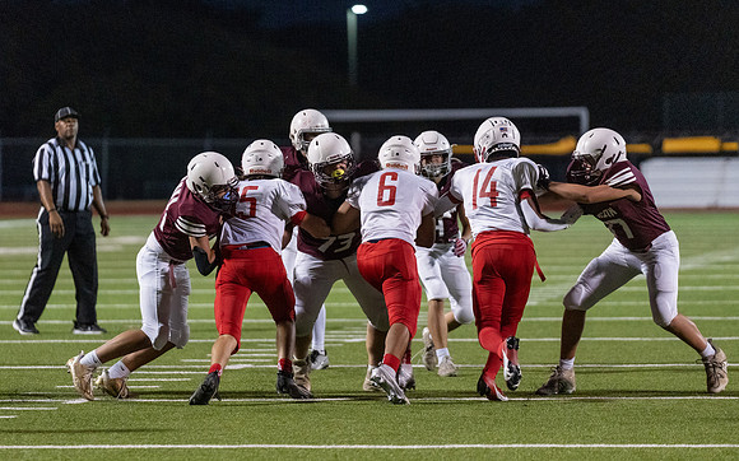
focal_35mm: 264
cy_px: 227
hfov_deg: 8.0
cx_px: 300
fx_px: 5310
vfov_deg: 5.0
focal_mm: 200
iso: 6400
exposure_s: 1/1000
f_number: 2.8
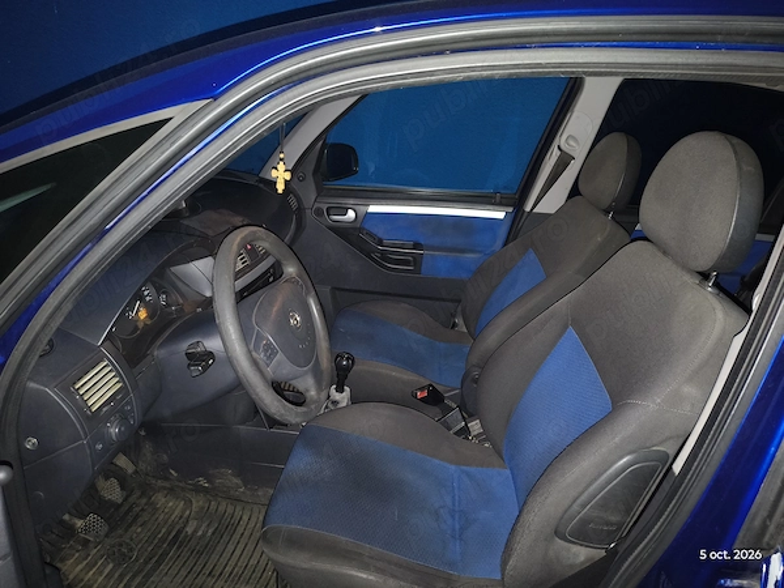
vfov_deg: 56.8
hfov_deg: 71.6
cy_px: 294
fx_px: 544
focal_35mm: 24
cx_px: 392
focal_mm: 5.56
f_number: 1.8
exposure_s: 1/33.3
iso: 2702
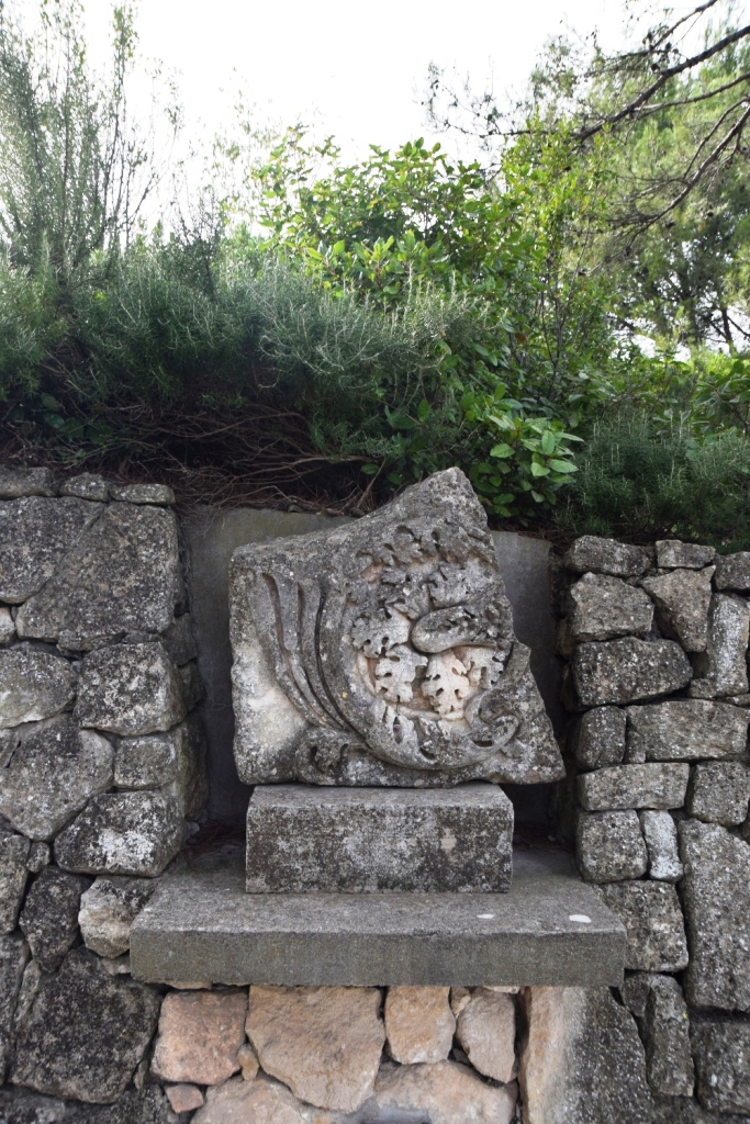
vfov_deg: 67.4
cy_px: 562
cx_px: 375
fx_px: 843
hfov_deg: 47.9
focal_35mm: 27
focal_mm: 18
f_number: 8
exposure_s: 1/250
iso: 360
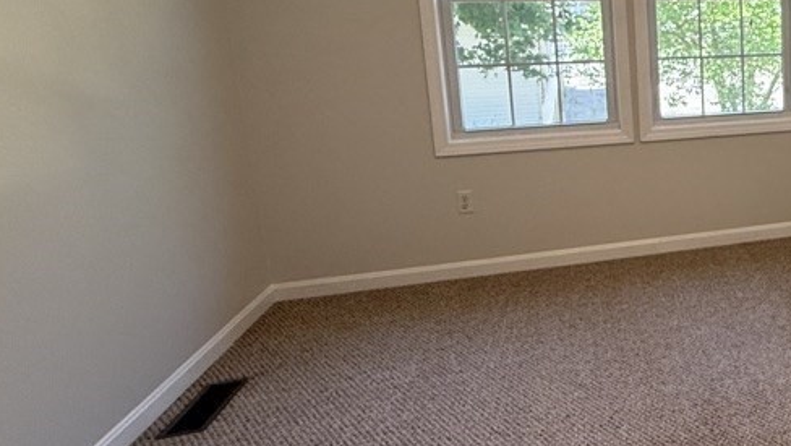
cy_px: 115
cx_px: 810
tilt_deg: -9.4
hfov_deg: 48.7
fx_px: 671
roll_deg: +0.5
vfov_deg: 35.9
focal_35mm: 32
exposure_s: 1/120
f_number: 2.2
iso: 160
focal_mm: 2.22
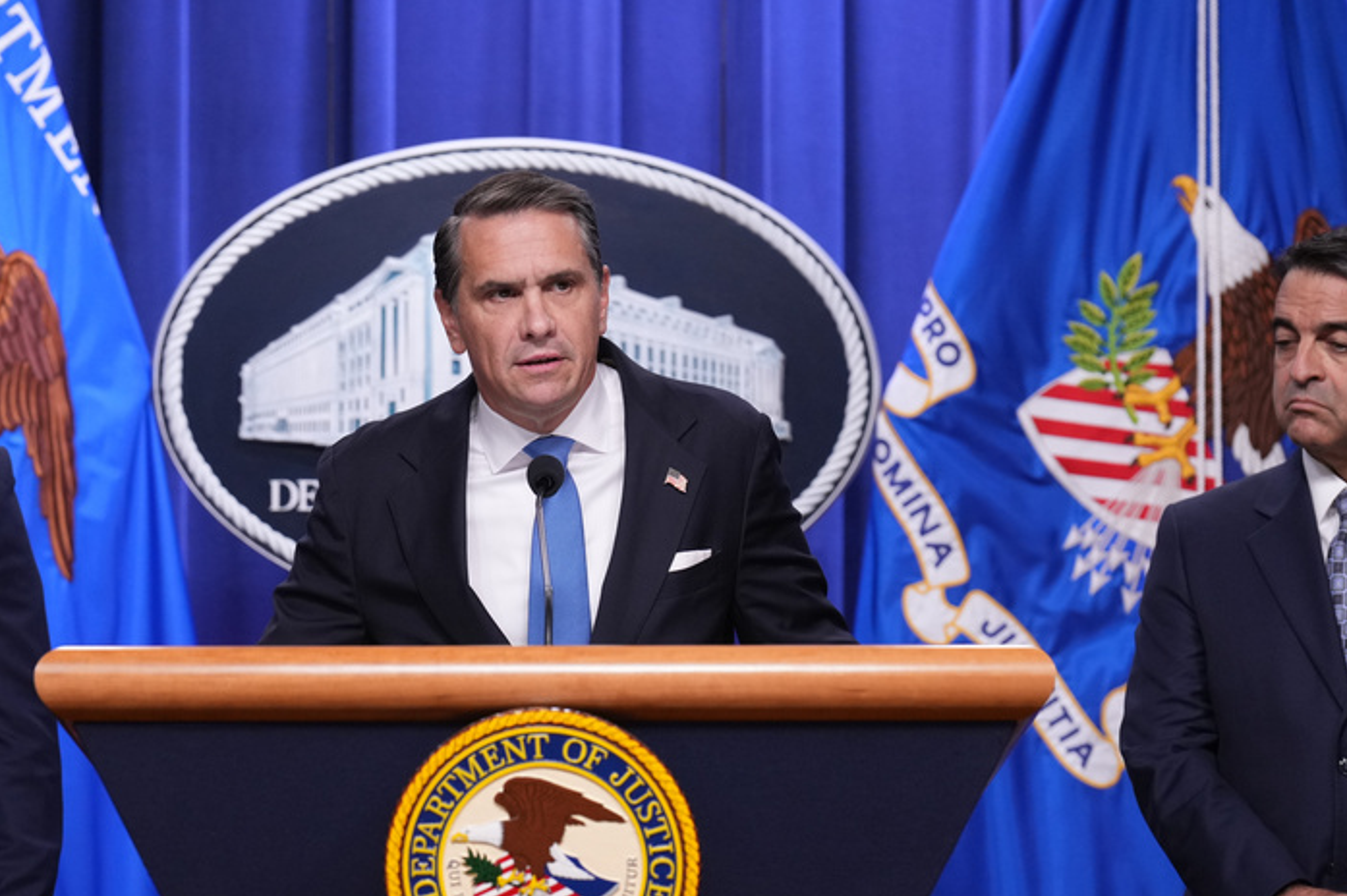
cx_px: 586
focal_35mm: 219
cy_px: 610
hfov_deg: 9.4
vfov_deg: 6.3
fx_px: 8190
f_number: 3.5
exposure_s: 1/400
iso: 2000
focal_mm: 149
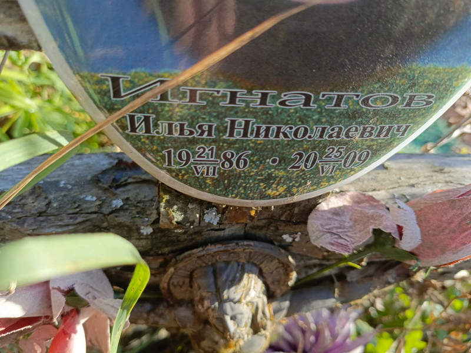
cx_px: 236
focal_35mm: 25
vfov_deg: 54.9
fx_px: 340
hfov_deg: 69.4
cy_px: 176
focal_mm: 4.76
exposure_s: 1/240
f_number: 1.69
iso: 112
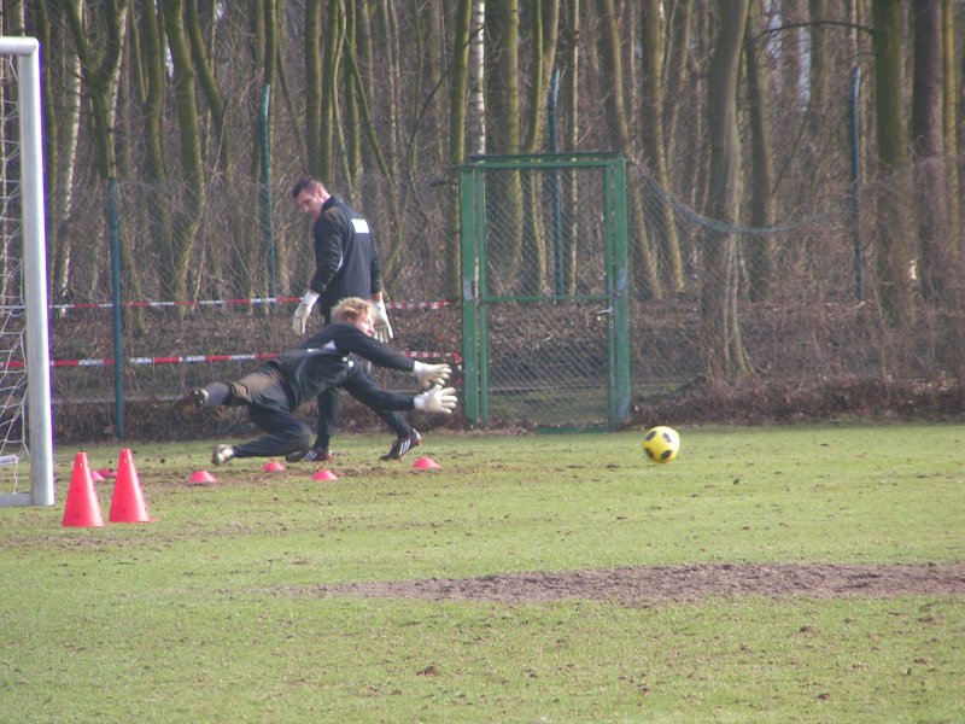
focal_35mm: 380
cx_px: 482
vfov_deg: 3.9
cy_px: 362
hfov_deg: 5.2
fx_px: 10593
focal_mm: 58
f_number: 3.5
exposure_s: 1/400
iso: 100
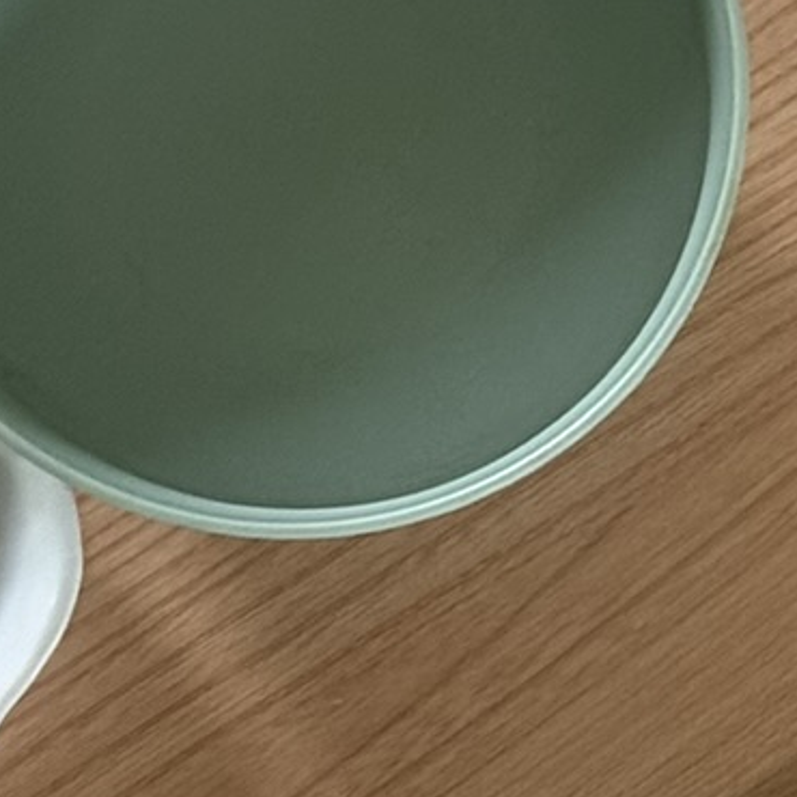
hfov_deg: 7.3
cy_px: 648
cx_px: 1193
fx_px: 6121
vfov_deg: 7.4
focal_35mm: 235
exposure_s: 1/60
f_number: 1.78
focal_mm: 6.76
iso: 200
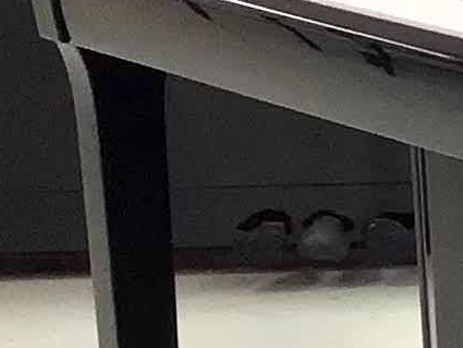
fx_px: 3184
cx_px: 1303
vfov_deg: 6.2
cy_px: 399
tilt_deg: -14.2
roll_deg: -1.1
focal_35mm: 238
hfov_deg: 7.5
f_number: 2.4
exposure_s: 1/30
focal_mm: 3.3
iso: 125
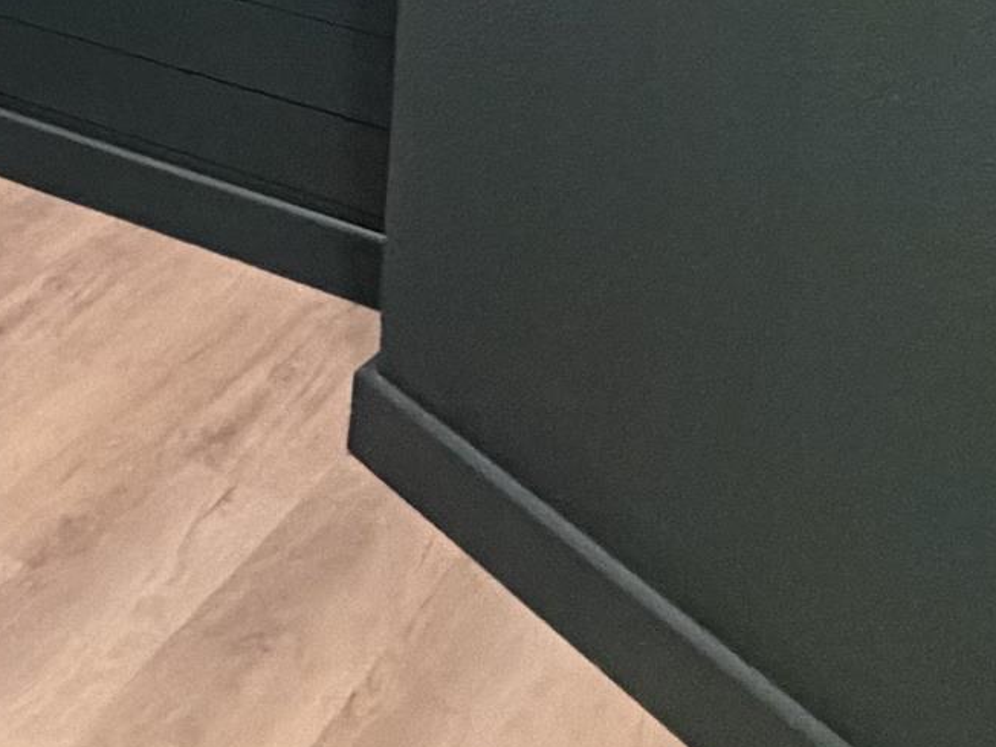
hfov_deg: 23.7
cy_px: -480
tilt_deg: -5.0
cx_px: -481
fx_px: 1899
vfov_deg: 18.7
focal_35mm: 66
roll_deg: -1.8
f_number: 2.2
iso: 800
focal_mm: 2.22
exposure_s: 1/60
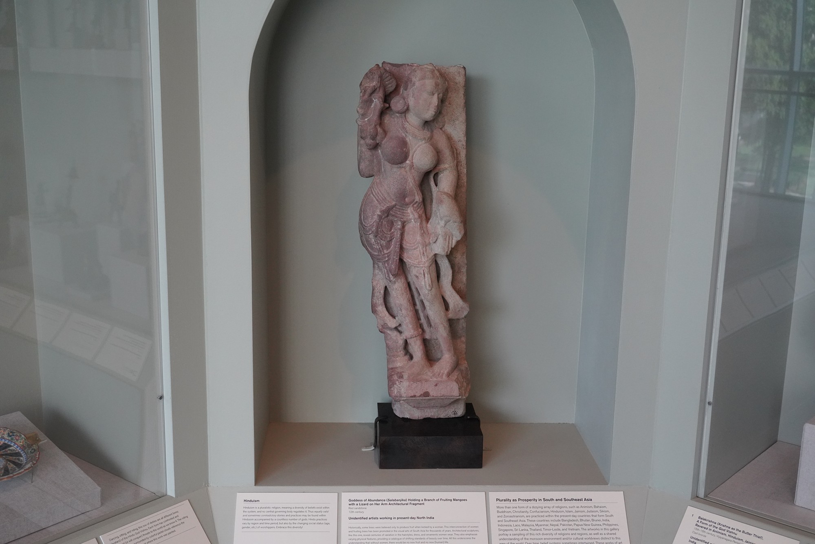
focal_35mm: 46
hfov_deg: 42.7
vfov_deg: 29.3
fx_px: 1041
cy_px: 272
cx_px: 408
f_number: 7.1
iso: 4000
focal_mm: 46
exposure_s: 1/100
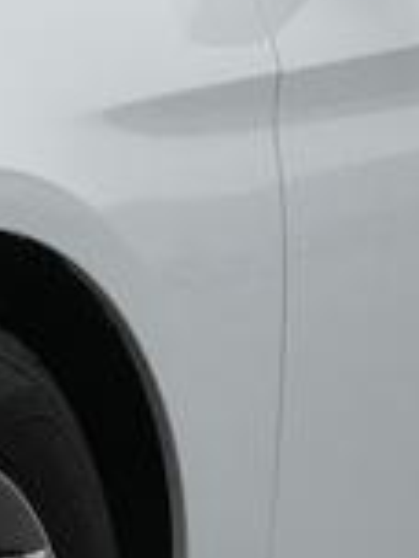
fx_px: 4842
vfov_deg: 6.6
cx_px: -485
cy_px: 99
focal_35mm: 300
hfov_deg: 4.9
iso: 1000
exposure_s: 1/8000
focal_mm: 37
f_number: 4
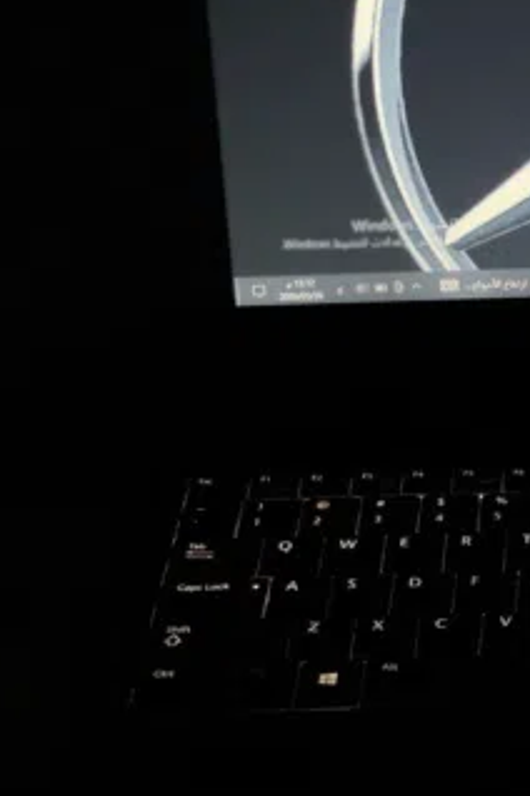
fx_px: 2407
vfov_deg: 18.7
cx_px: 710
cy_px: 228
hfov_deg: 12.2
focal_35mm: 109
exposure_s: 1/50
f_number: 2.4
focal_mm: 6
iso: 80
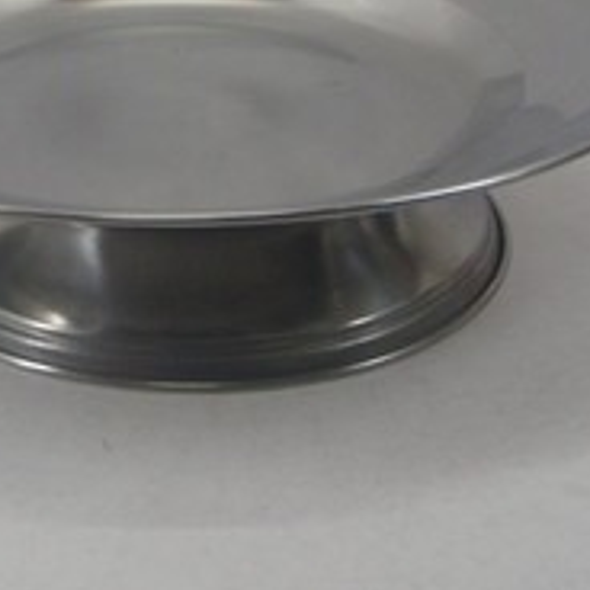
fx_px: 1890
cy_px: 119
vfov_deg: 17.6
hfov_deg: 17.7
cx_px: 180
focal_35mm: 98
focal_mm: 9.13
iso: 200
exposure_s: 1/40
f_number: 4
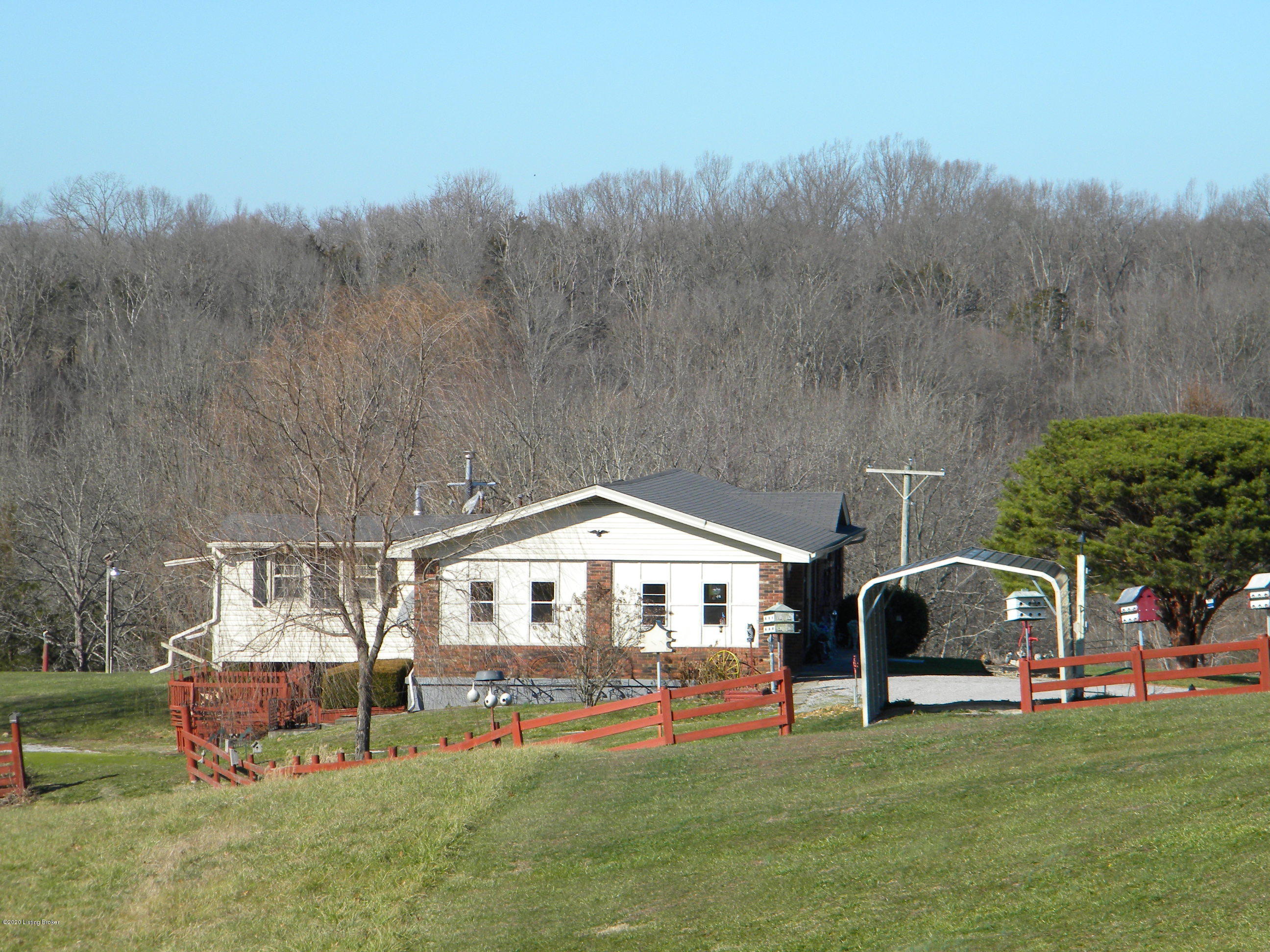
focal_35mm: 148
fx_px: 5430
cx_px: 635
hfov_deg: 13.3
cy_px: 476
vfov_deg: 10.0
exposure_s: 1/484
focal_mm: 26.8
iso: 80
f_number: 5
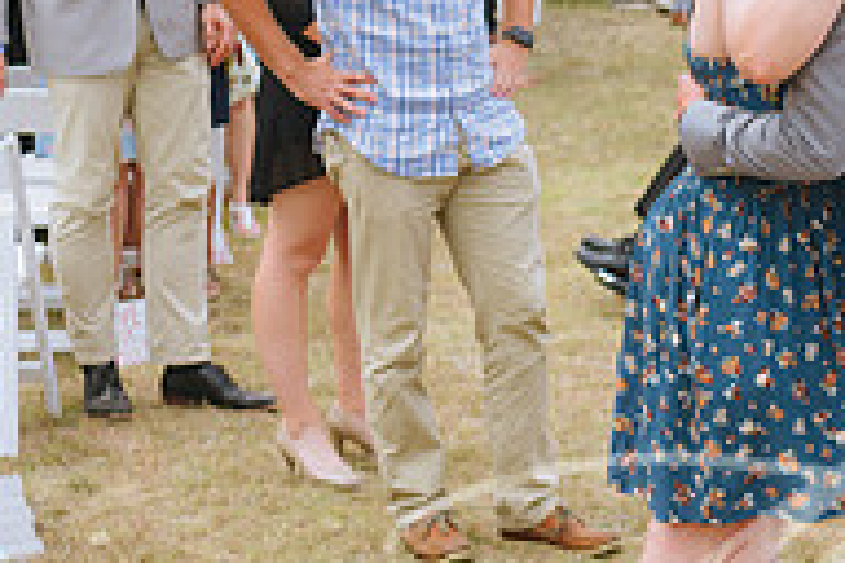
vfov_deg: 10.8
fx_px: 2981
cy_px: 130
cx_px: 819
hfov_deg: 15.9
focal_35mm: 127
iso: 100
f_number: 2.8
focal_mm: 42
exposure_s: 1/1250
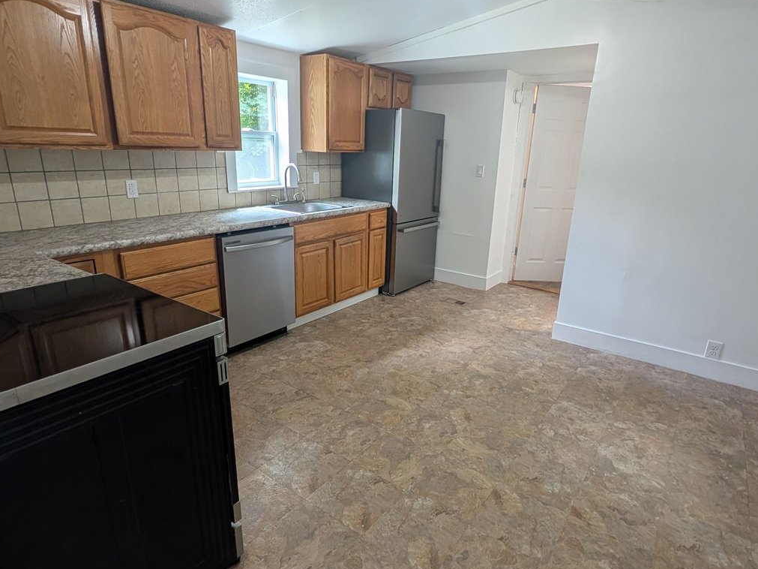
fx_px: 416
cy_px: 284
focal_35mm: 19
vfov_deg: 68.7
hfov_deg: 84.7
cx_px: 384
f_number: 1.7
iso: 74
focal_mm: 2.02
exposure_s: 1/40
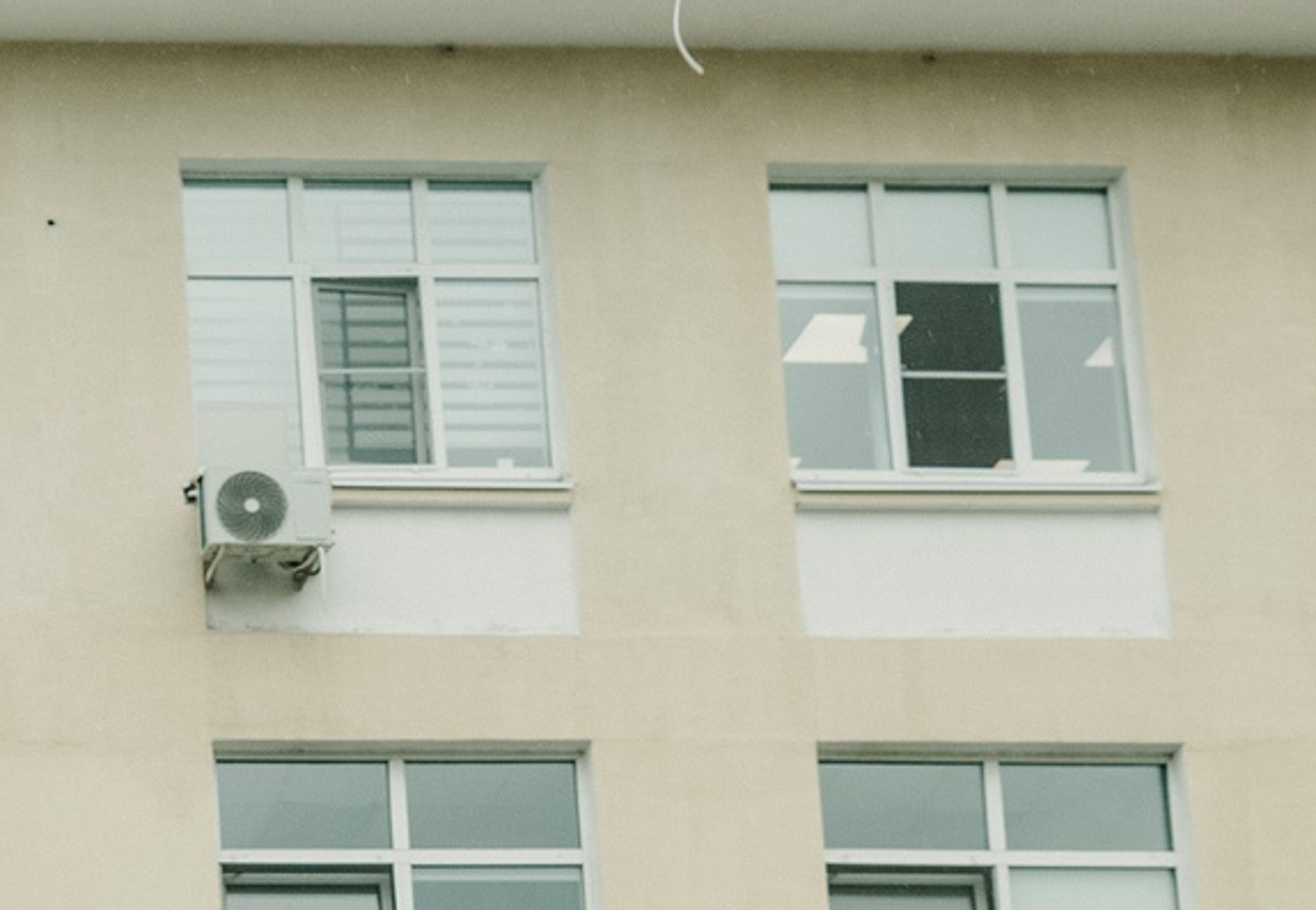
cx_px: -820
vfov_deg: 10.3
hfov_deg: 14.7
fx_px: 4622
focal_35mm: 125
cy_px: 1829
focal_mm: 26
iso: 320
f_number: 5
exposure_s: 1/400
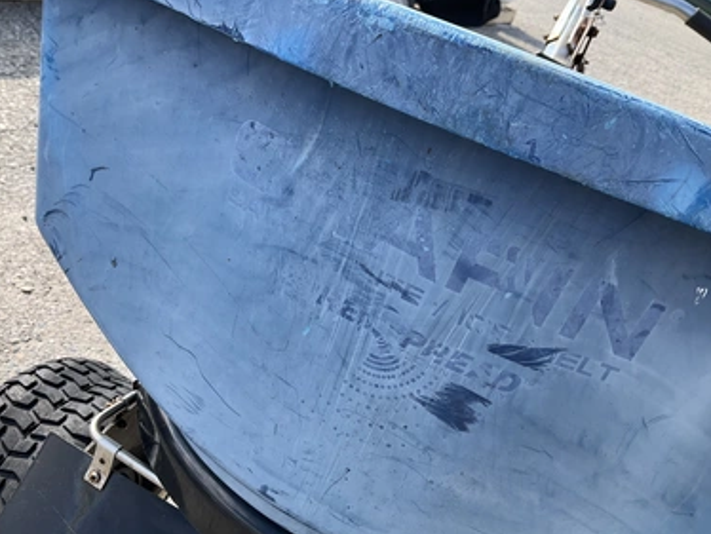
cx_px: 340
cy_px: 274
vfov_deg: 45.5
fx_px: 637
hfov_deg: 58.3
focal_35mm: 31
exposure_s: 1/435
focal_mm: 3
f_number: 1.8
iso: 25
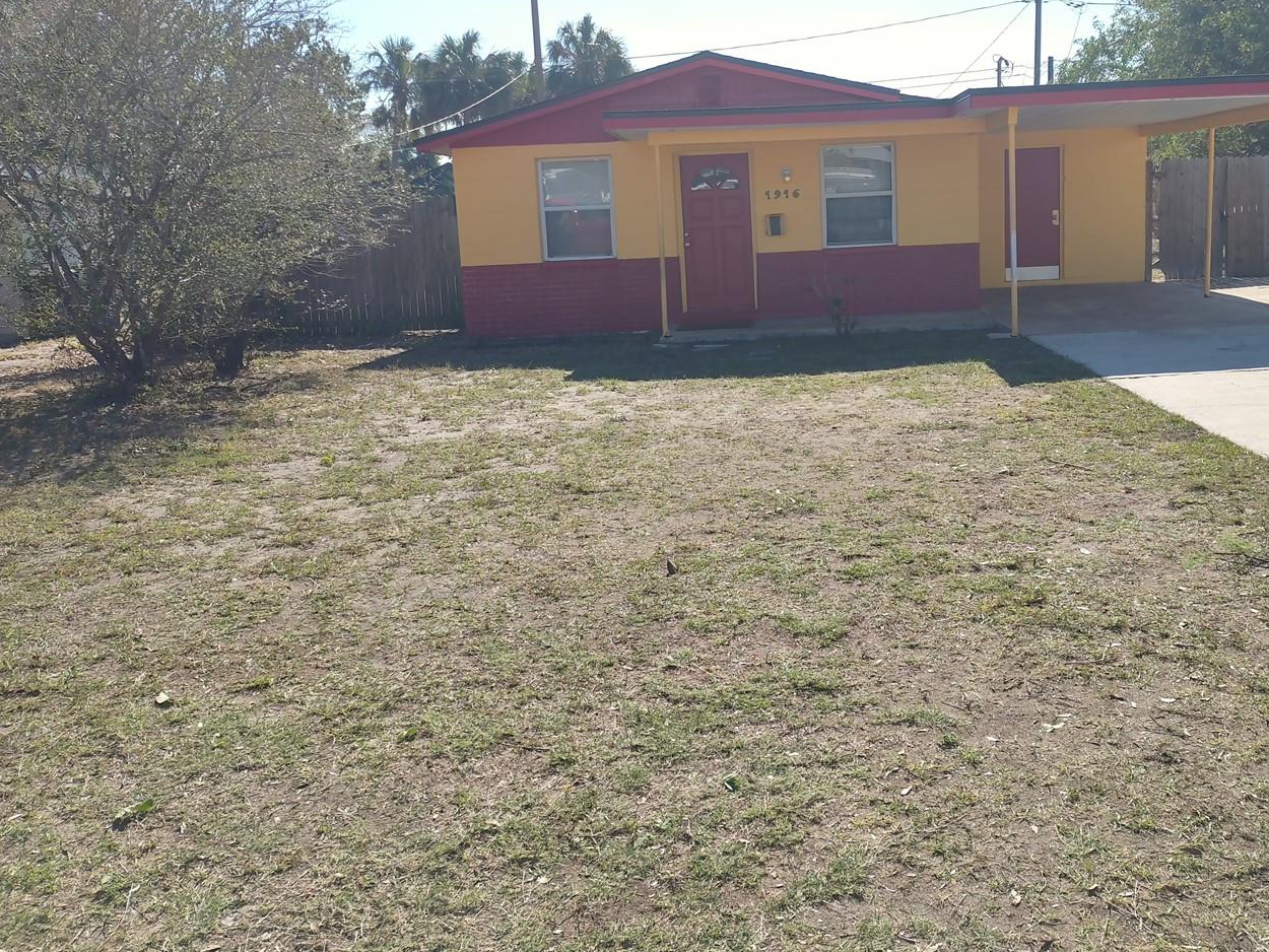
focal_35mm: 32
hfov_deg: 56.3
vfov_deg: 43.8
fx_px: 1173
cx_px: 773
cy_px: 360
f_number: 1.79
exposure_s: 1/530
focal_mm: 4.7
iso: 50
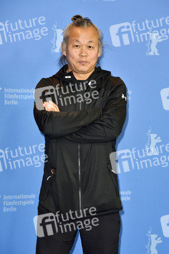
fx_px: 790
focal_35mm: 112
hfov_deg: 12.2
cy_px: 127
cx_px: 84
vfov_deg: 18.3
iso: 640
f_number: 5.6
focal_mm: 112
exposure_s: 1/125
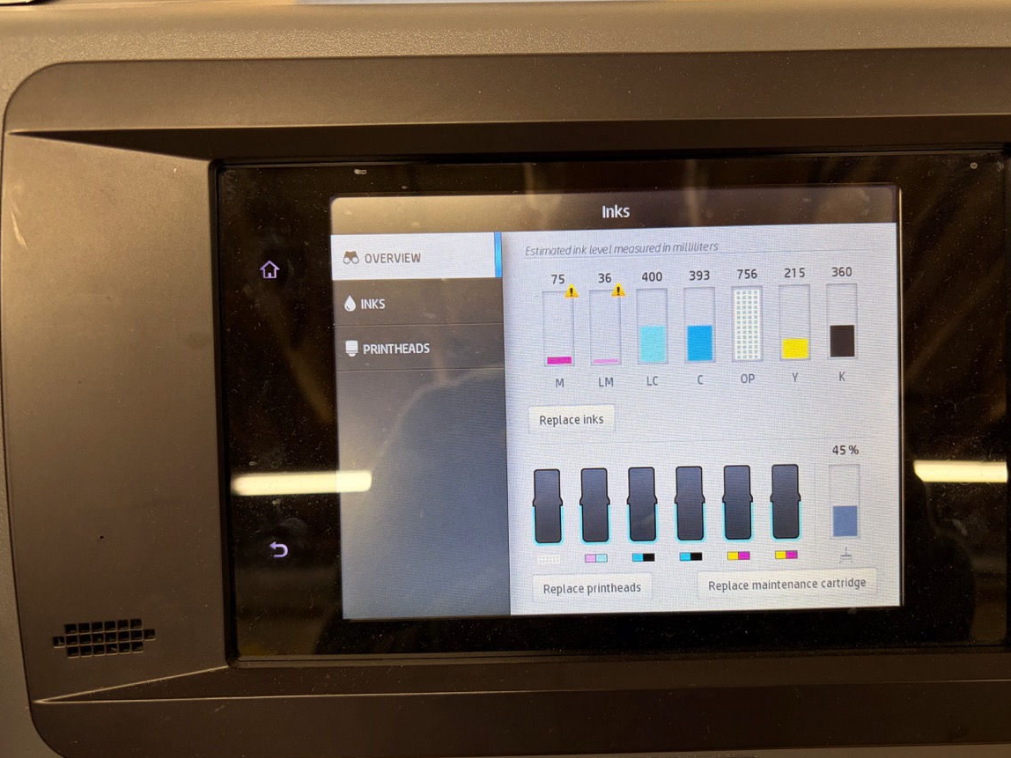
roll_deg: +0.6
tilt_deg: -30.6
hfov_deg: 61.5
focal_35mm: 29
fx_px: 847
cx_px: 553
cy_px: 402
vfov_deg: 48.2
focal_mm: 5.96
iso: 100
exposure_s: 1/120
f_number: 1.6
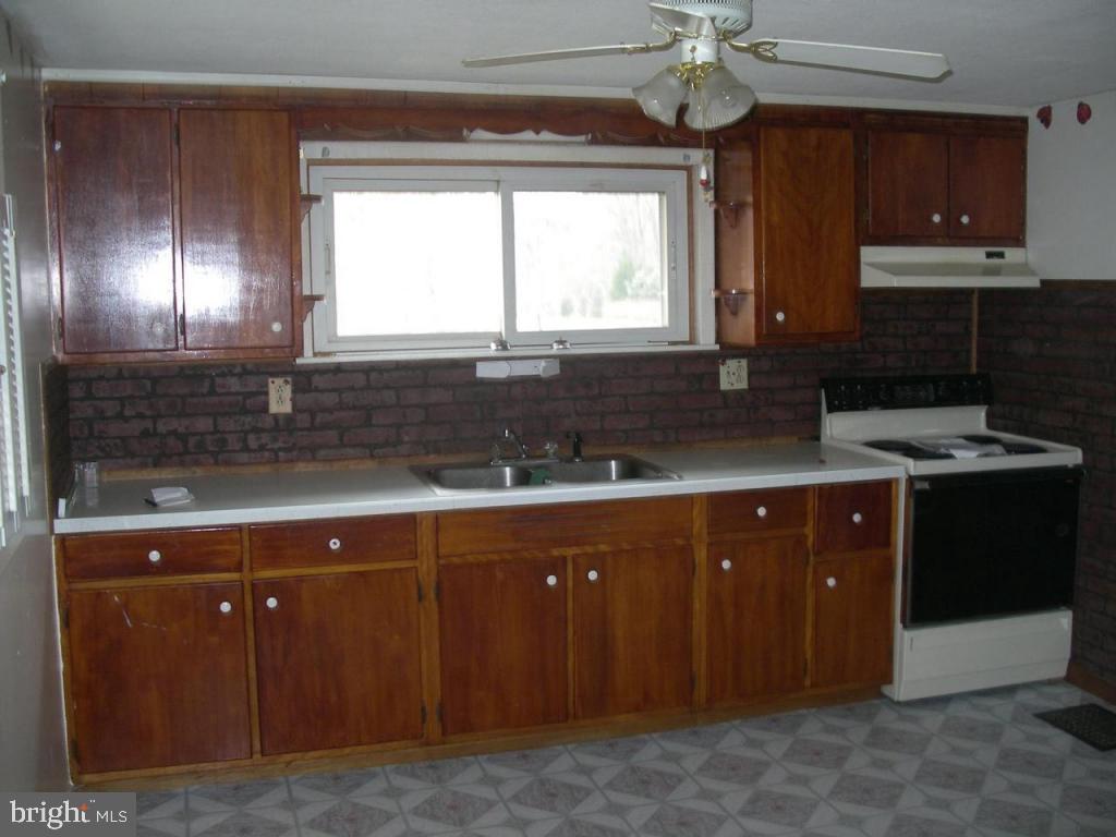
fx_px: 1193
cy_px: 418
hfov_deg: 50.1
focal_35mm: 37
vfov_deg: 38.7
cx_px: 558
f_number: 2.8
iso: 200
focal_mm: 7.8
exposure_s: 1/40
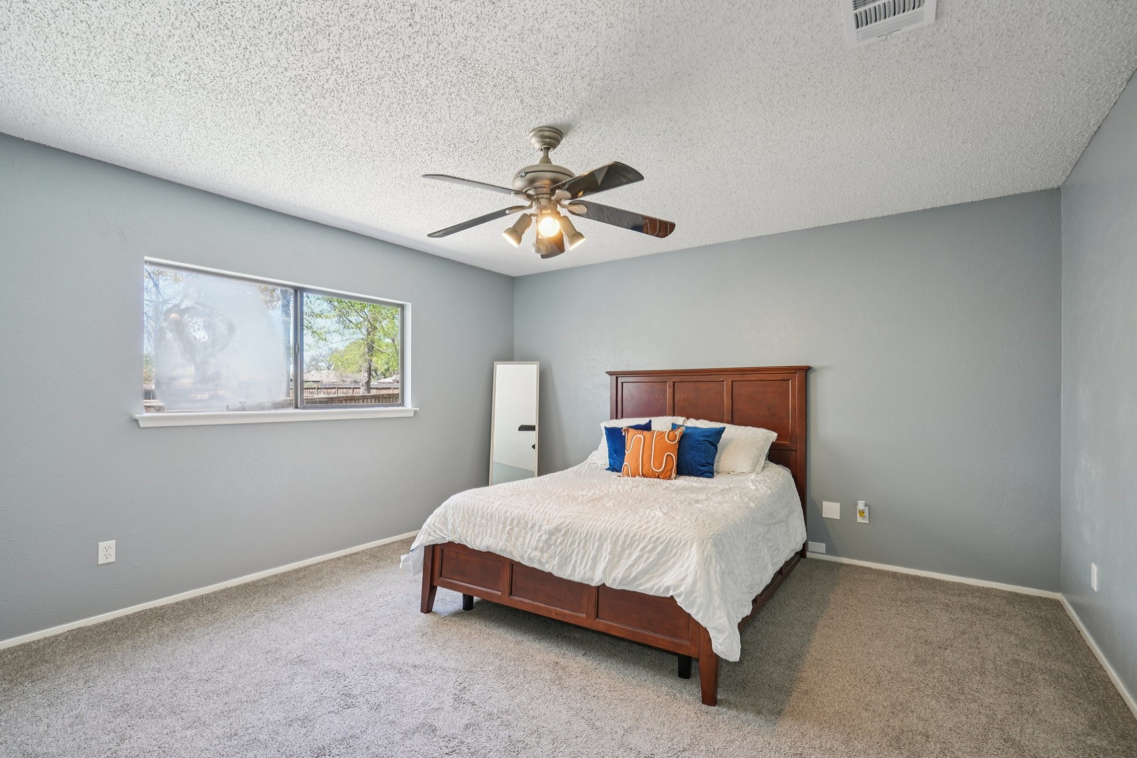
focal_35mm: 16
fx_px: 505
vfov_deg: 73.7
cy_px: 379
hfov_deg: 96.7
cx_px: 568
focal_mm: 16
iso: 400
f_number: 8
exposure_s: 1/13
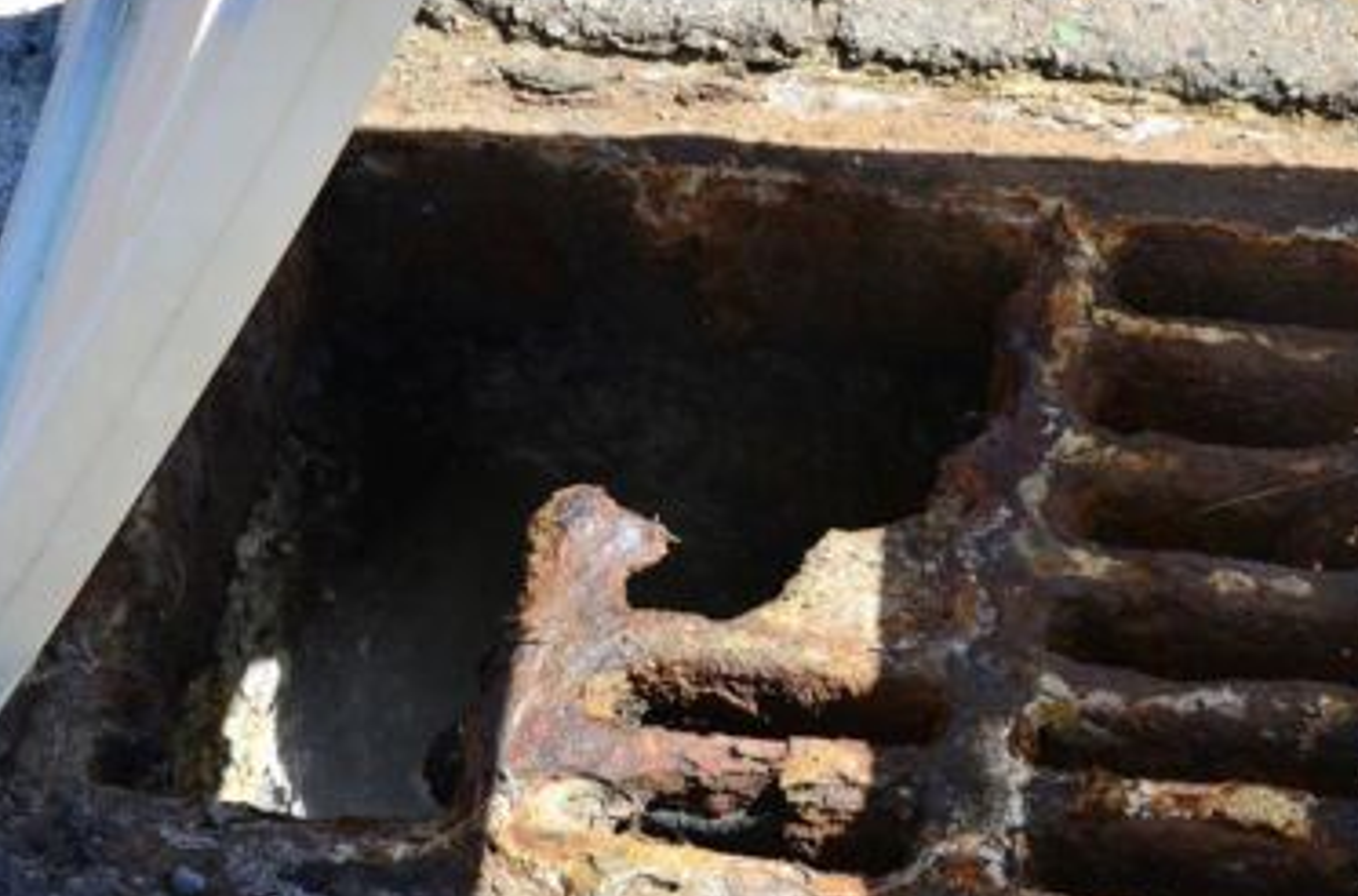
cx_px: 1034
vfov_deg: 13.2
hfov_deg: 19.7
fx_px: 3872
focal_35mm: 103
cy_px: 541
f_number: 9
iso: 200
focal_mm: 40
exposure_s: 1/320
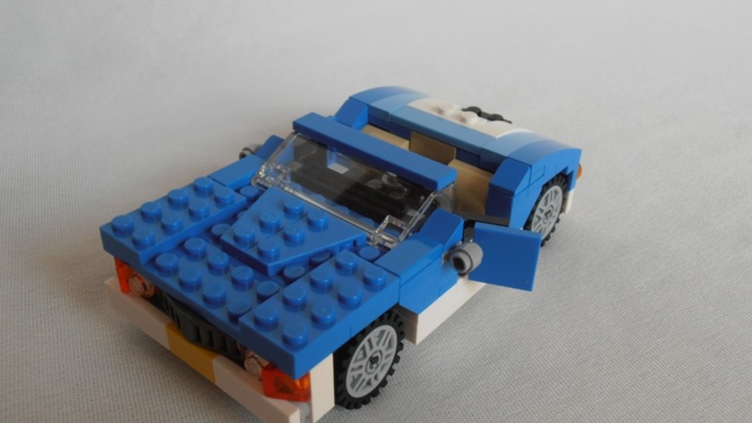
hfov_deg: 49.4
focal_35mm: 41
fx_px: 818
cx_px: 371
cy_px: 220
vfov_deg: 29.0
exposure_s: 1/60
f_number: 3.9
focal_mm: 6.61
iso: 80
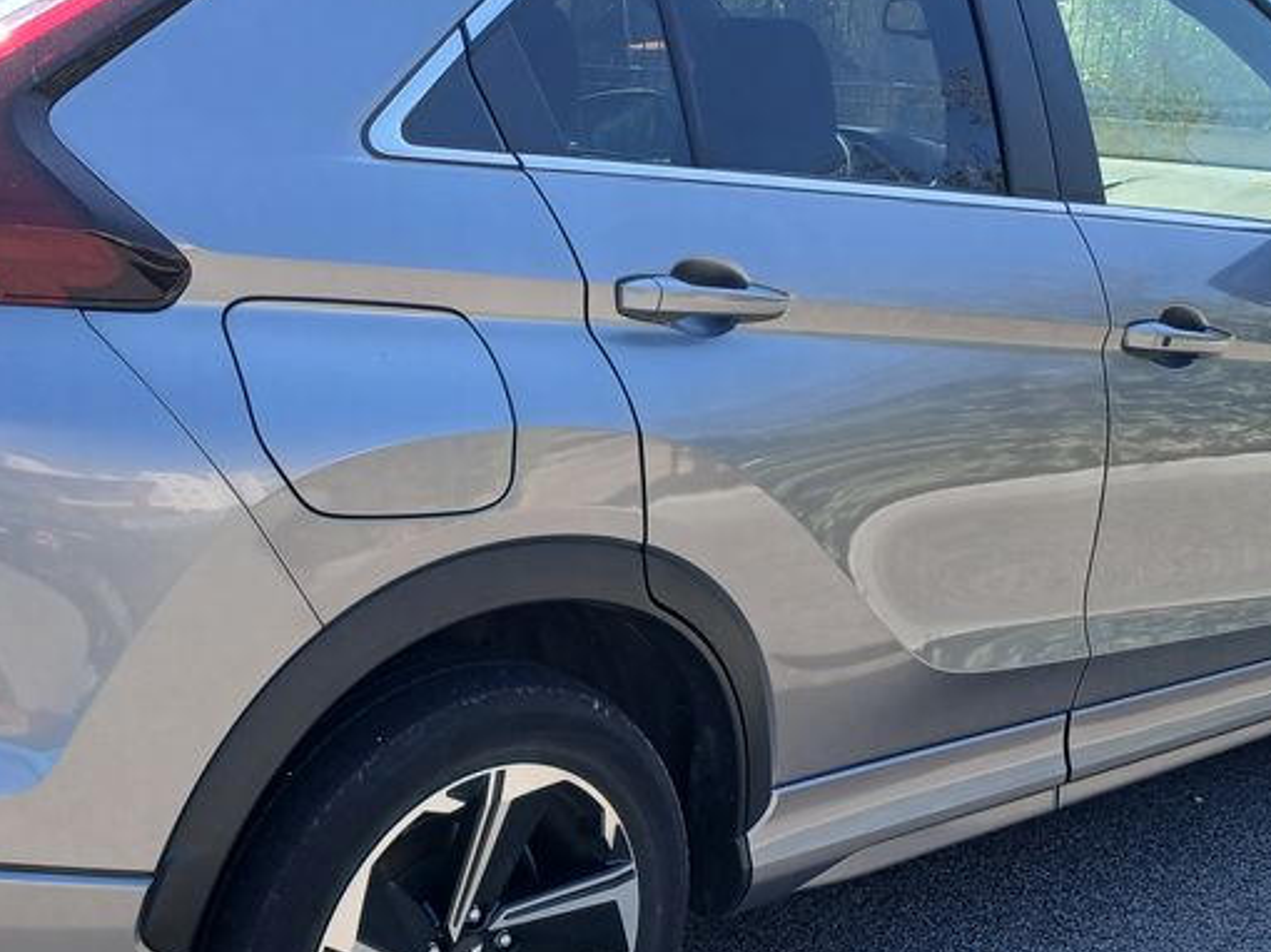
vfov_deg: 28.4
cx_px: 461
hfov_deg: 37.2
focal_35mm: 51
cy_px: 623
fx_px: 1872
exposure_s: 1/165
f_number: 1.8
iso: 20
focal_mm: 3.98
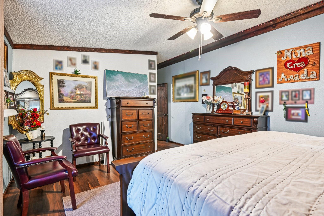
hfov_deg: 90.0
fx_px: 162
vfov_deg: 67.4
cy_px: 108
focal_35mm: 18
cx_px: 162
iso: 400
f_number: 8
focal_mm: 18
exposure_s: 1/2
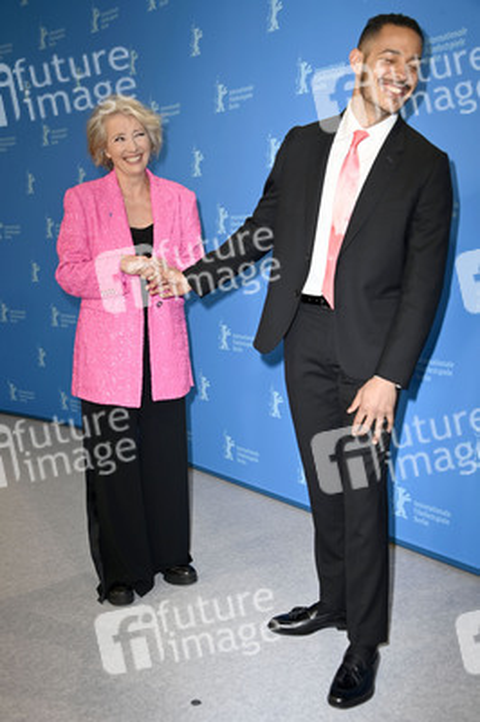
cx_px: 240
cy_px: 361
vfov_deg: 50.7
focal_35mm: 38
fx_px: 761
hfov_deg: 35.0
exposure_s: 1/200
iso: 800
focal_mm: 38
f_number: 5.6
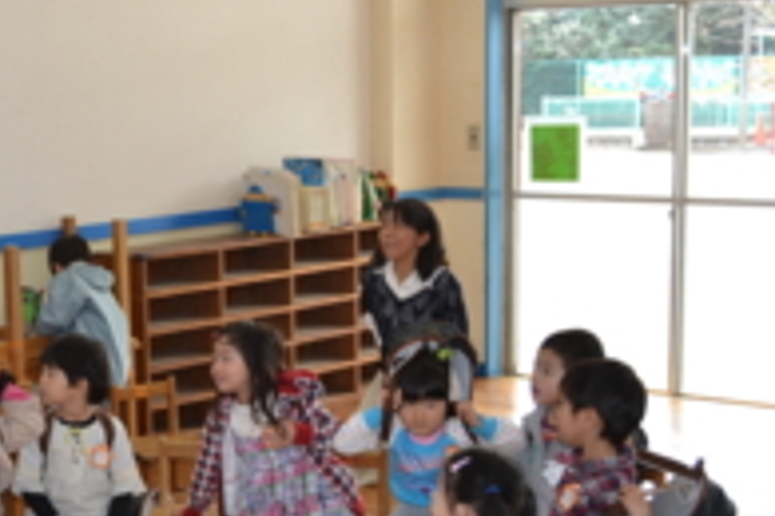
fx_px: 1722
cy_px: 383
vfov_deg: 17.0
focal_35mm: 80
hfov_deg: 24.8
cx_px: 111
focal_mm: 26
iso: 400
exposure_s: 1/125
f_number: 4.2
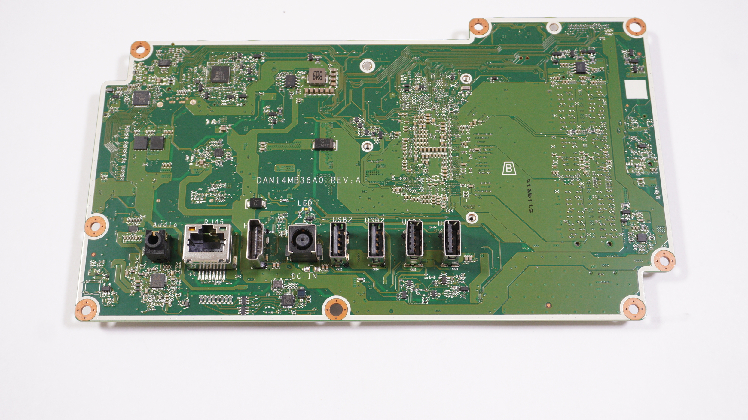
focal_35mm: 41
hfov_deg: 49.4
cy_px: 187
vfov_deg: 29.0
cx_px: 375
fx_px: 813
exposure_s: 1/100
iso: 500
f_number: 5.6
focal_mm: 26
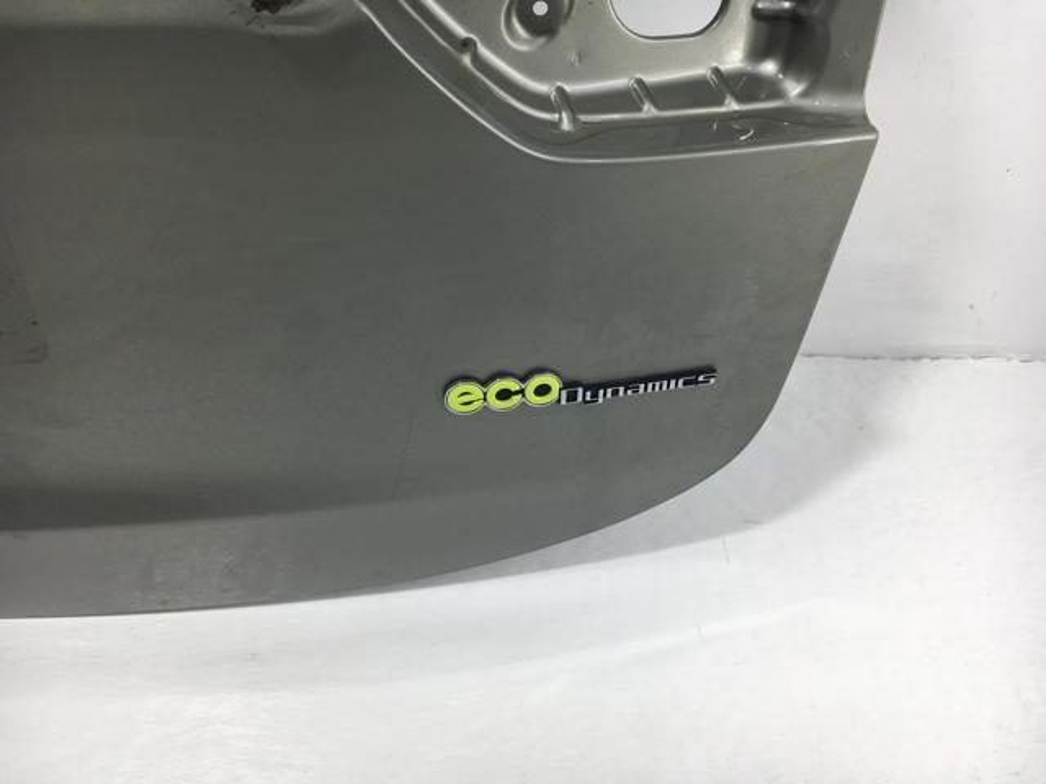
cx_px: 523
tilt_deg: -38.7
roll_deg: -2.4
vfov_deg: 48.2
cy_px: 392
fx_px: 876
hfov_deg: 61.7
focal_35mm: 29
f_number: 2.2
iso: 25
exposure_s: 1/184
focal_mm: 4.15
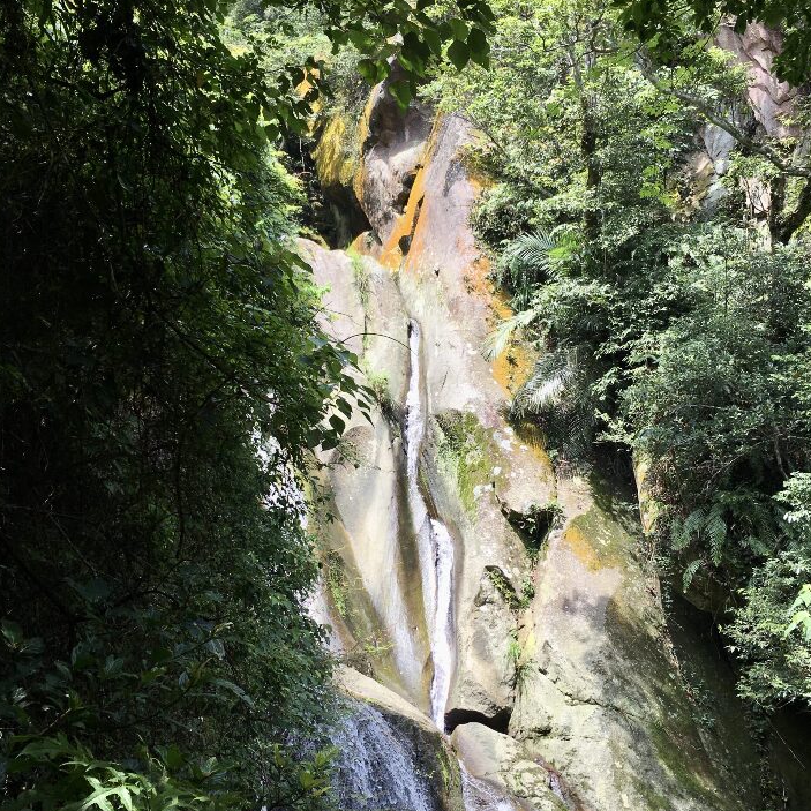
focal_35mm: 35
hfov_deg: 47.2
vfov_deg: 47.2
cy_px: 421
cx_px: 410
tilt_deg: +2.3
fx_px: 928
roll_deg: +1.9
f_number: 2.2
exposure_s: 1/407
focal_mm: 4.15
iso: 25
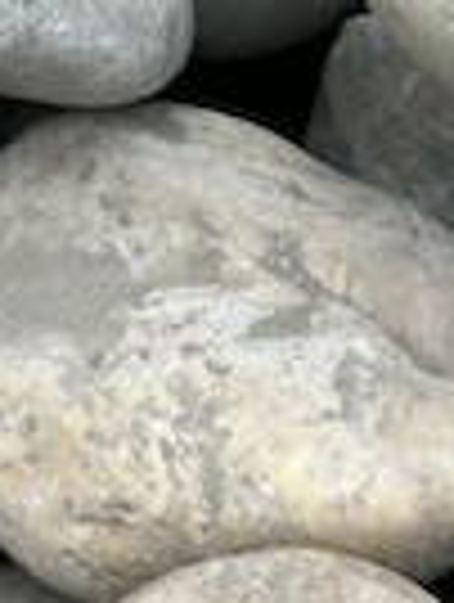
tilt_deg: -62.3
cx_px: 202
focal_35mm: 124
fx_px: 2162
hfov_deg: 12.0
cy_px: 720
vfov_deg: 15.3
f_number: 1.5
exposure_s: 1/499
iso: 50
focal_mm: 5.7
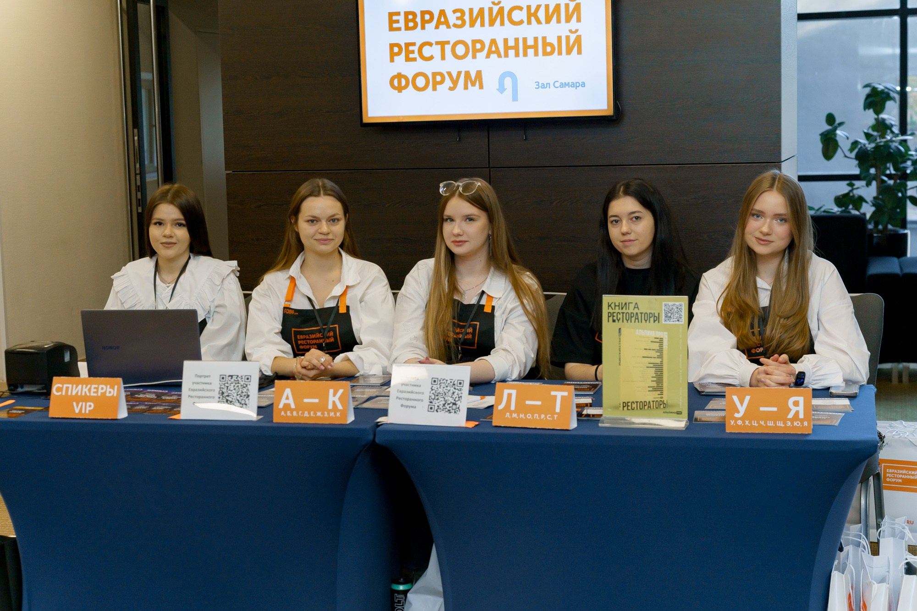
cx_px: 458
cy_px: 306
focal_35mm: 60
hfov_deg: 33.4
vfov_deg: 22.6
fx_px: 1528
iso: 400
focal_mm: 60
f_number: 4.5
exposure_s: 1/125
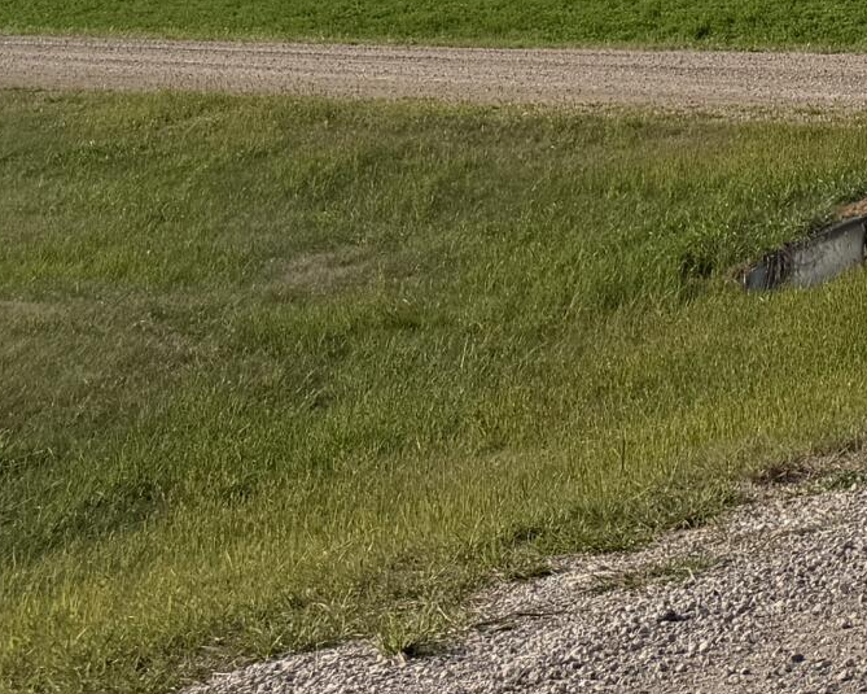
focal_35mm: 105
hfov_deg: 15.8
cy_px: -396
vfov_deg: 13.7
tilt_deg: +4.7
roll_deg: +1.2
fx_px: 2694
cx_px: 1511
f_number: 1.78
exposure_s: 1/6173
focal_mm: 6.76
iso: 80
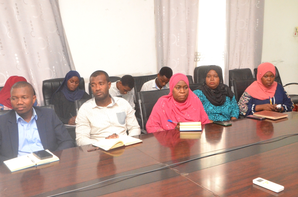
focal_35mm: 39
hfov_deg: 49.6
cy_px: 98
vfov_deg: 34.1
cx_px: 149
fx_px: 322
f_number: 16
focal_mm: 26
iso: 6400
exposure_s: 1/60
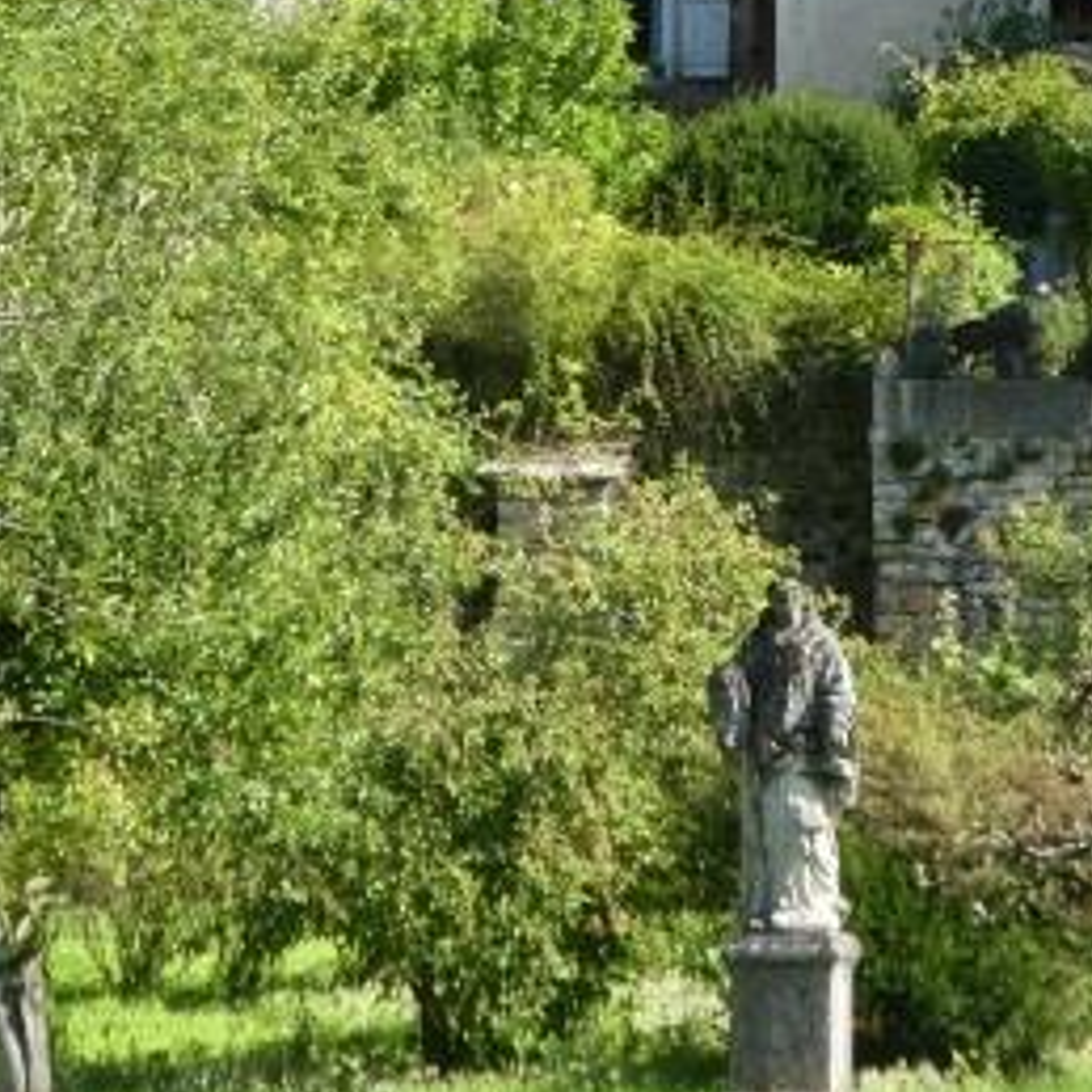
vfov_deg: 12.1
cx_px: 772
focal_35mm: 140
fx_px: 4997
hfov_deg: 12.4
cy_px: -333
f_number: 3.8
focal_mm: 7.2
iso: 80
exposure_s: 1/200
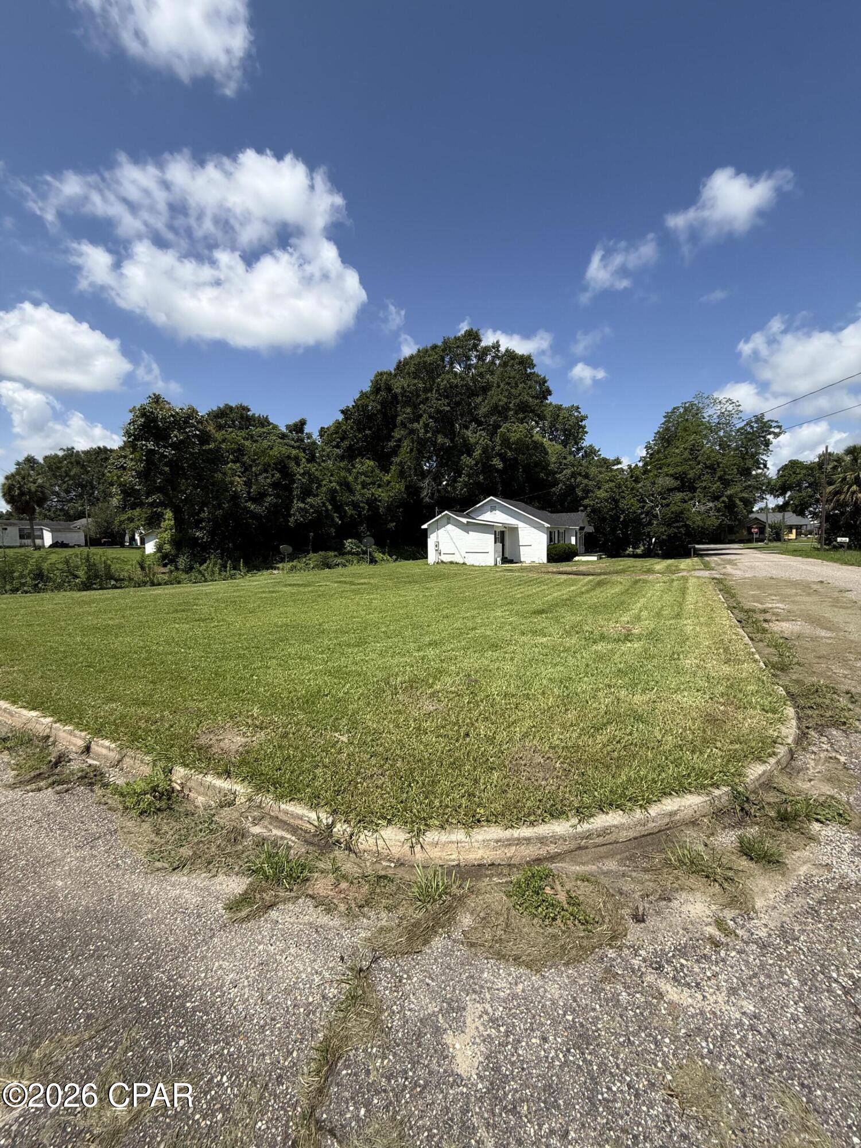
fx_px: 464
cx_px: 430
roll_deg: -0.4
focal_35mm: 14
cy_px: 574
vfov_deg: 102.1
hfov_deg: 85.7
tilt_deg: -4.2
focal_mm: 2.22
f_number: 2.2
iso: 50
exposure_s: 1/2024
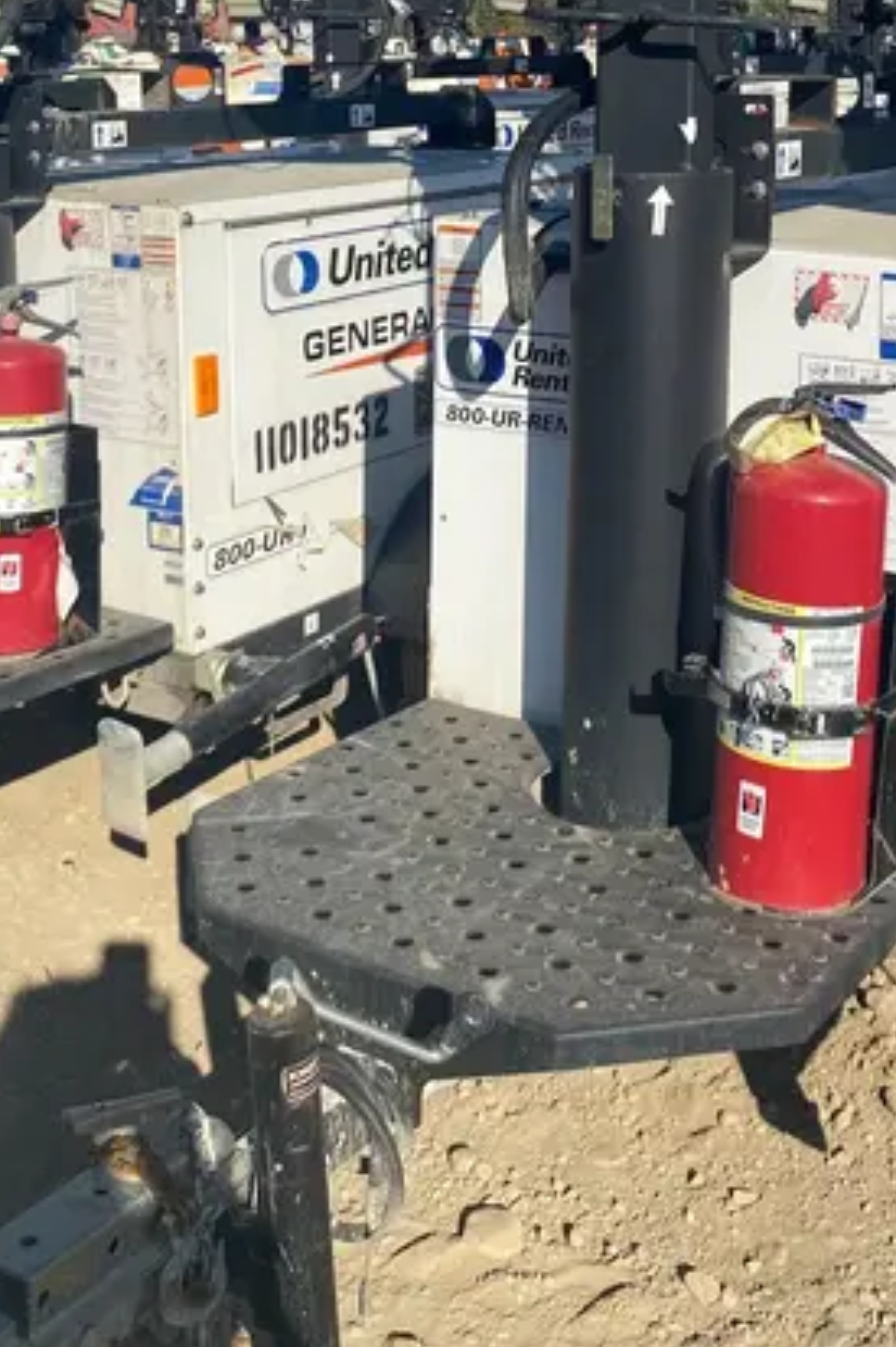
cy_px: 207
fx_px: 1793
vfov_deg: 39.0
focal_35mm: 48
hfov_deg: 27.9
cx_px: 593
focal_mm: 4.25
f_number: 1.8
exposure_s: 1/3731
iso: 32
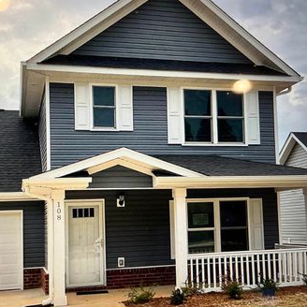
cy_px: 144
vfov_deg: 47.2
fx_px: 351
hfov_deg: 46.5
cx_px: 102
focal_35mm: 35
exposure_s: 1/60
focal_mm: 5.1
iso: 160
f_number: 1.6
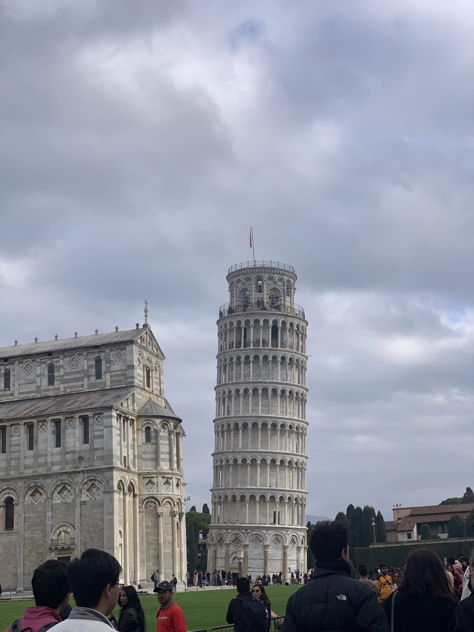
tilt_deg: +15.4
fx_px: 949
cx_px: 237
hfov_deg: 28.0
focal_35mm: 52
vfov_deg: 36.8
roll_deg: +3.7
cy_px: 316
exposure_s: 1/1142
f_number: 2.4
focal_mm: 6
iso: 16
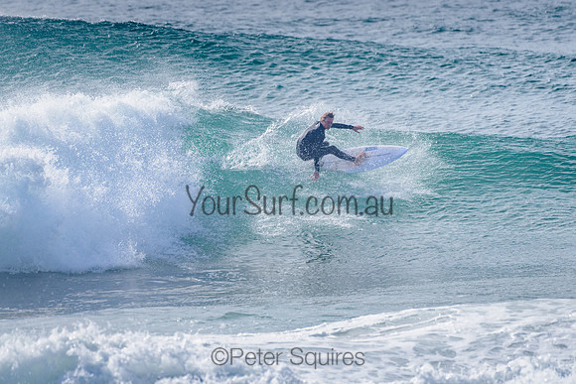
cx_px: 287
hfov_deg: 3.4
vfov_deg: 2.2
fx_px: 9797
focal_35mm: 612
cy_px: 149
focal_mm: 500
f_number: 5.6
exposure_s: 1/2000
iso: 100
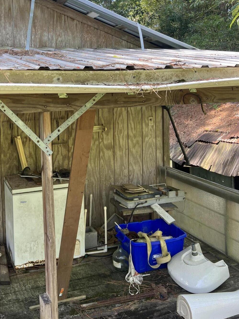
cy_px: 114
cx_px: 65
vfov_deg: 47.3
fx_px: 359
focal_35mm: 39
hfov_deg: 36.1
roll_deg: +2.1
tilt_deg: -3.9
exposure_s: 1/171
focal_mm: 5.7
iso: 40
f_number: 1.5
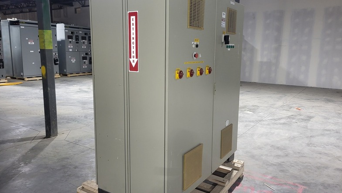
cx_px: 174
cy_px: 96
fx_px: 263
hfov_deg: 66.0
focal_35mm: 29
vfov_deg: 40.2
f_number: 1.8
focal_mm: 5.4
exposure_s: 1/60
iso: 250
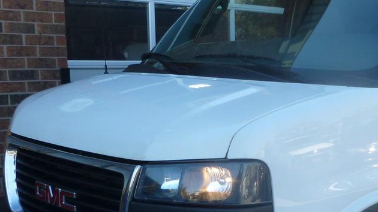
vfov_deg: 19.2
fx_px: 621
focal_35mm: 62
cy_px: 165
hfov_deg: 32.2
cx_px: 339
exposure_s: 1/200
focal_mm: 5
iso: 100
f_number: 3.3
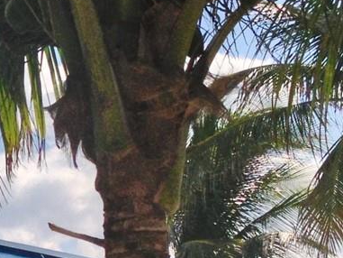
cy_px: 239
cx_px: -75
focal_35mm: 147
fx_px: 1457
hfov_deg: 13.1
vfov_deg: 10.0
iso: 50
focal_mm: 4.28
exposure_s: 1/4608
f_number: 2.4
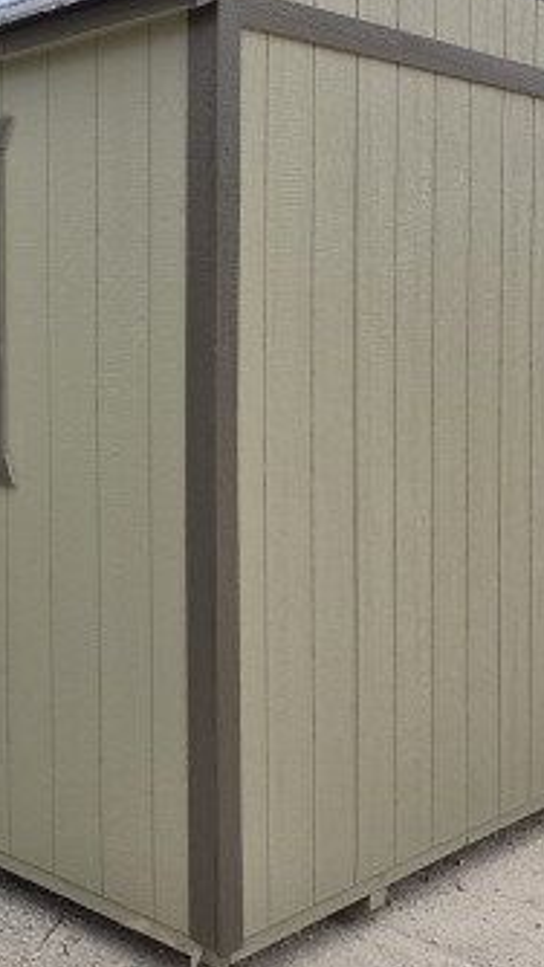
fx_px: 1230
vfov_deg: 42.8
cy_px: 417
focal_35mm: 48
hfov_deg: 24.1
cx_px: 38
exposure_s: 1/7939
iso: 50
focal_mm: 6.5
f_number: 1.4
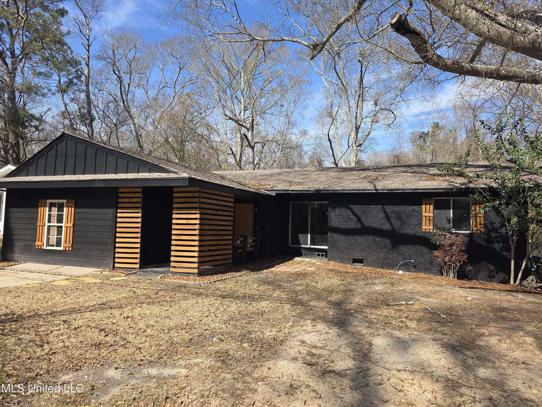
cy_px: 204
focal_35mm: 23
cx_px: 271
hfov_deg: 73.9
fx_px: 360
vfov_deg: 58.9
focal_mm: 6.3
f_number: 1.7
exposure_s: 1/507
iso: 12
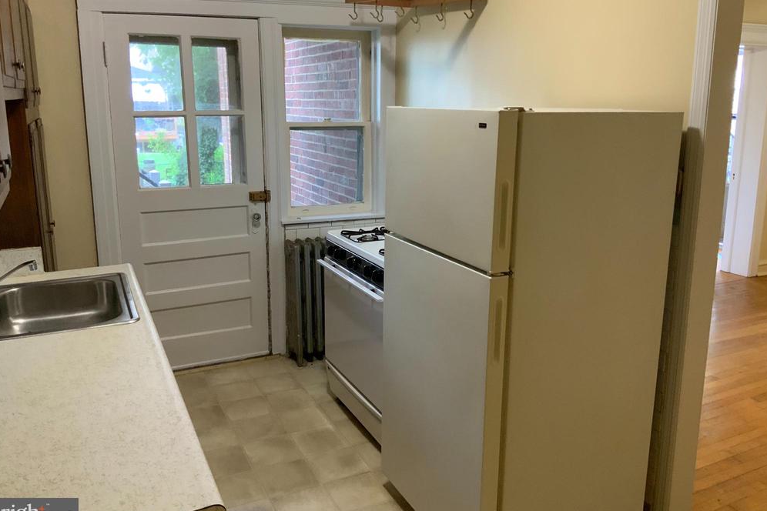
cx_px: 377
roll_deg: +1.1
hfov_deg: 60.3
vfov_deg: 42.3
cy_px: 234
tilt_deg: -10.1
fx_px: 660
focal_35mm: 31
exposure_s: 1/60
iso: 200
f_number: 1.8
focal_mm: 3
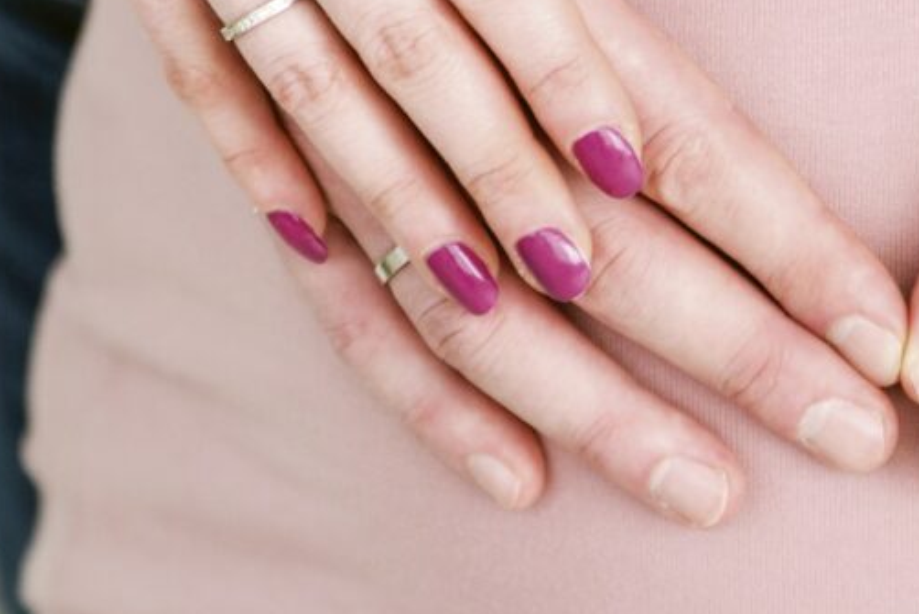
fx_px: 6848
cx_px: 782
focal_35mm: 268
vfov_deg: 5.1
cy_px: 38
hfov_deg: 7.7
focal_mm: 75
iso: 200
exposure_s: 1/320
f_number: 3.2
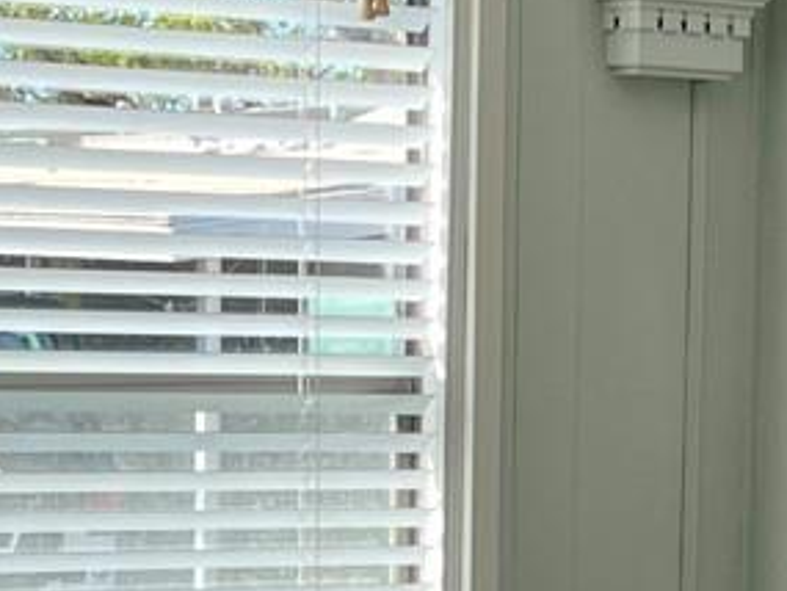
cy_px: 577
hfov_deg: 13.5
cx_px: 610
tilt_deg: -5.3
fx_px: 3321
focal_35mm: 146
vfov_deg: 10.1
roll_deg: -1.0
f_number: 1.5
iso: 50
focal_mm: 5.7
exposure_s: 1/949
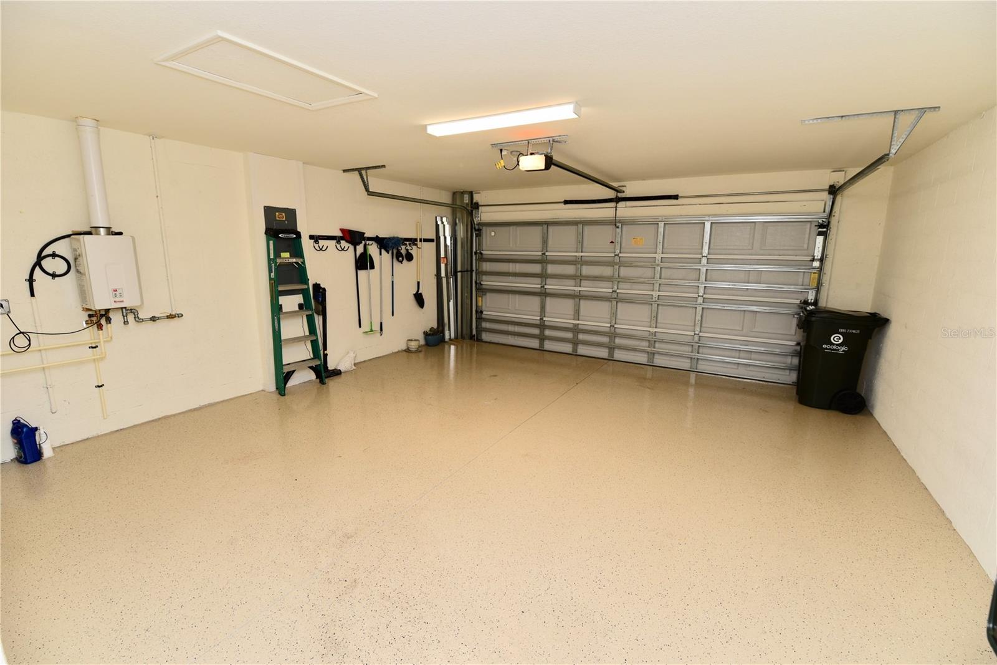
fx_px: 415
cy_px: 332
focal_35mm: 15
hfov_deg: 100.4
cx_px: 498
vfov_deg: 77.3
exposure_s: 1/60
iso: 125
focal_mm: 15
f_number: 4.5
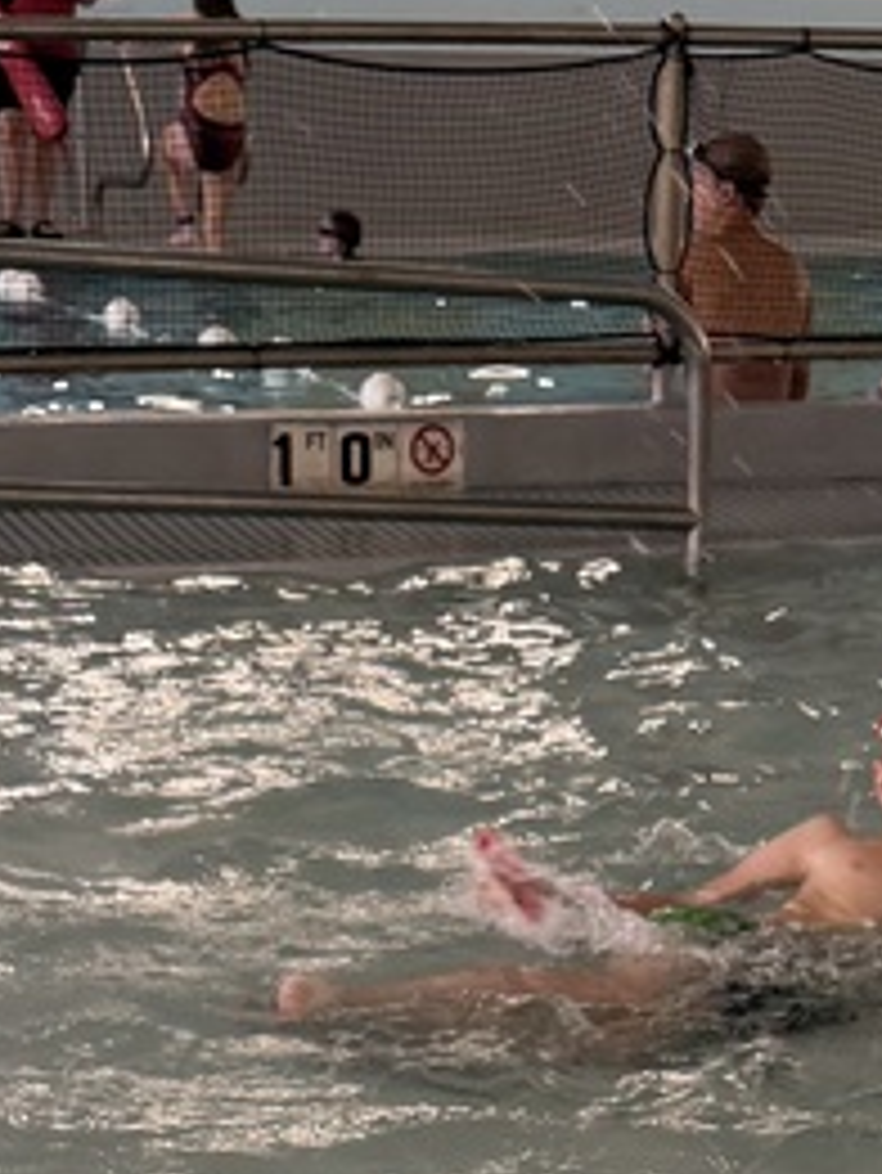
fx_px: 3191
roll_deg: -1.7
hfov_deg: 15.7
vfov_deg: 17.8
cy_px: 1939
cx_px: 594
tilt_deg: -30.1
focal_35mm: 94
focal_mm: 6.76
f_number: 1.78
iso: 160
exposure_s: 1/60
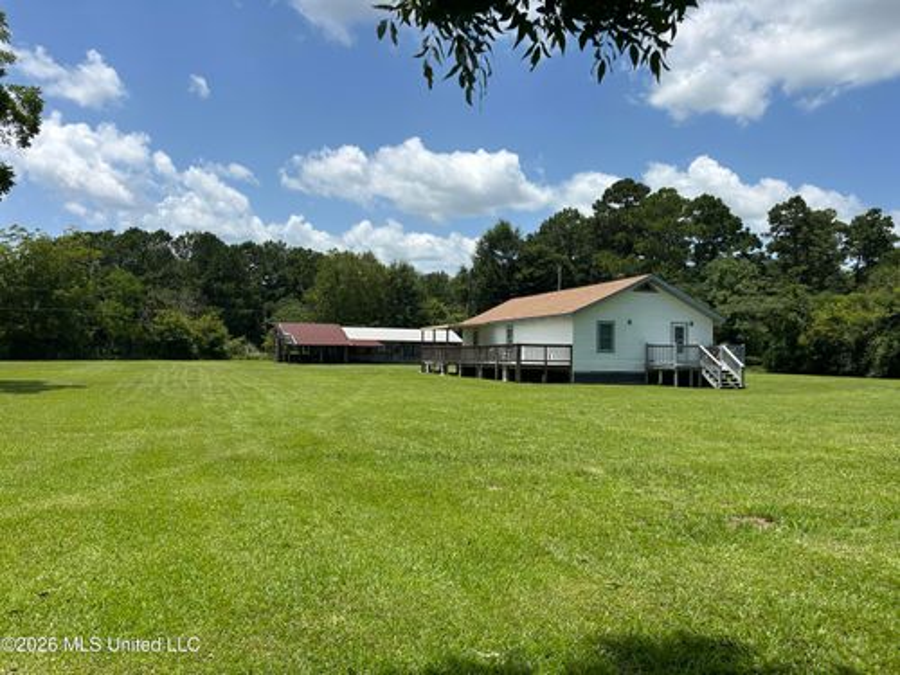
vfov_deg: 53.1
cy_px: 338
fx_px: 676
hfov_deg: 67.3
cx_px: 450
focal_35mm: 26
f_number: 1.5
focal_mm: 5.7
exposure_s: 1/4831
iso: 50
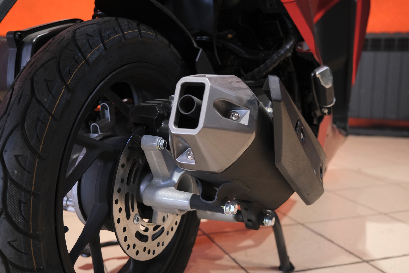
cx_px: 204
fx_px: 466
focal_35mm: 41
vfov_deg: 32.6
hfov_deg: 47.4
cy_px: 136
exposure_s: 1/100
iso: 1600
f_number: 4
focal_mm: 27.5
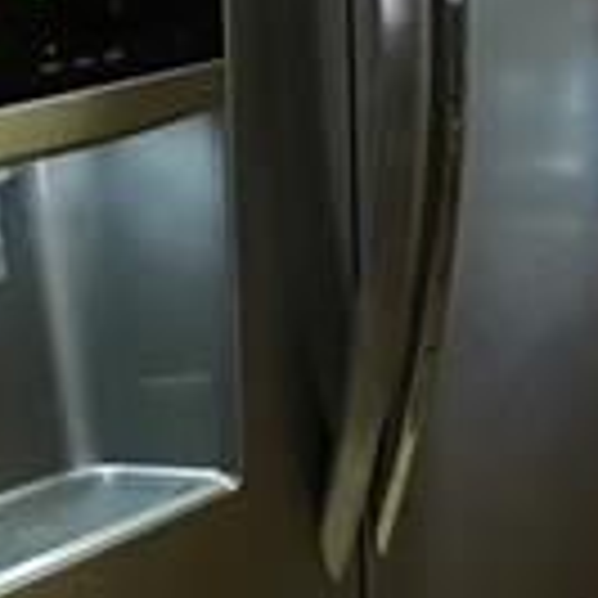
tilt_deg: -9.2
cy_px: 58
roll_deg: -1.6
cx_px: 1147
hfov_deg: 11.2
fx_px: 2795
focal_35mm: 143
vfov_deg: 12.1
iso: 100
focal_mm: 3.99
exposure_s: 1/12
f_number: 1.8
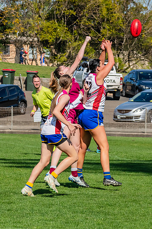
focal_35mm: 369
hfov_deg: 3.7
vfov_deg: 5.6
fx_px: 2337
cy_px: 116
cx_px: 79
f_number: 13
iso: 800
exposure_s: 1/1250
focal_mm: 195
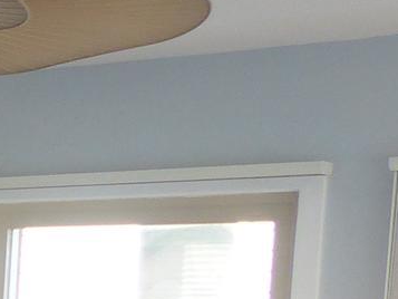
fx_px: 1714
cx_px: -719
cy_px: 492
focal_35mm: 149
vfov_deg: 9.6
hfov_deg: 10.3
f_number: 2.8
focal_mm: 4.5
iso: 100
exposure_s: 1/60
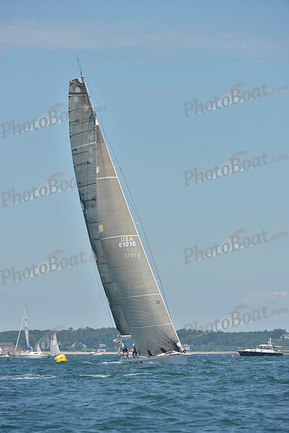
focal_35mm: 220
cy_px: 216
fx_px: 2647
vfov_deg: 9.4
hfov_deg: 6.2
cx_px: 144
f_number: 8
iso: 280
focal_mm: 220
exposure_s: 1/1000
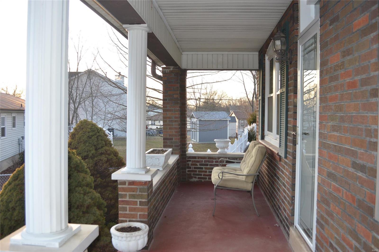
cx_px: 190
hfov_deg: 62.0
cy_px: 126
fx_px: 315
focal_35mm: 30
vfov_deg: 43.5
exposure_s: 1/125
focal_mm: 20
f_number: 4
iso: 220
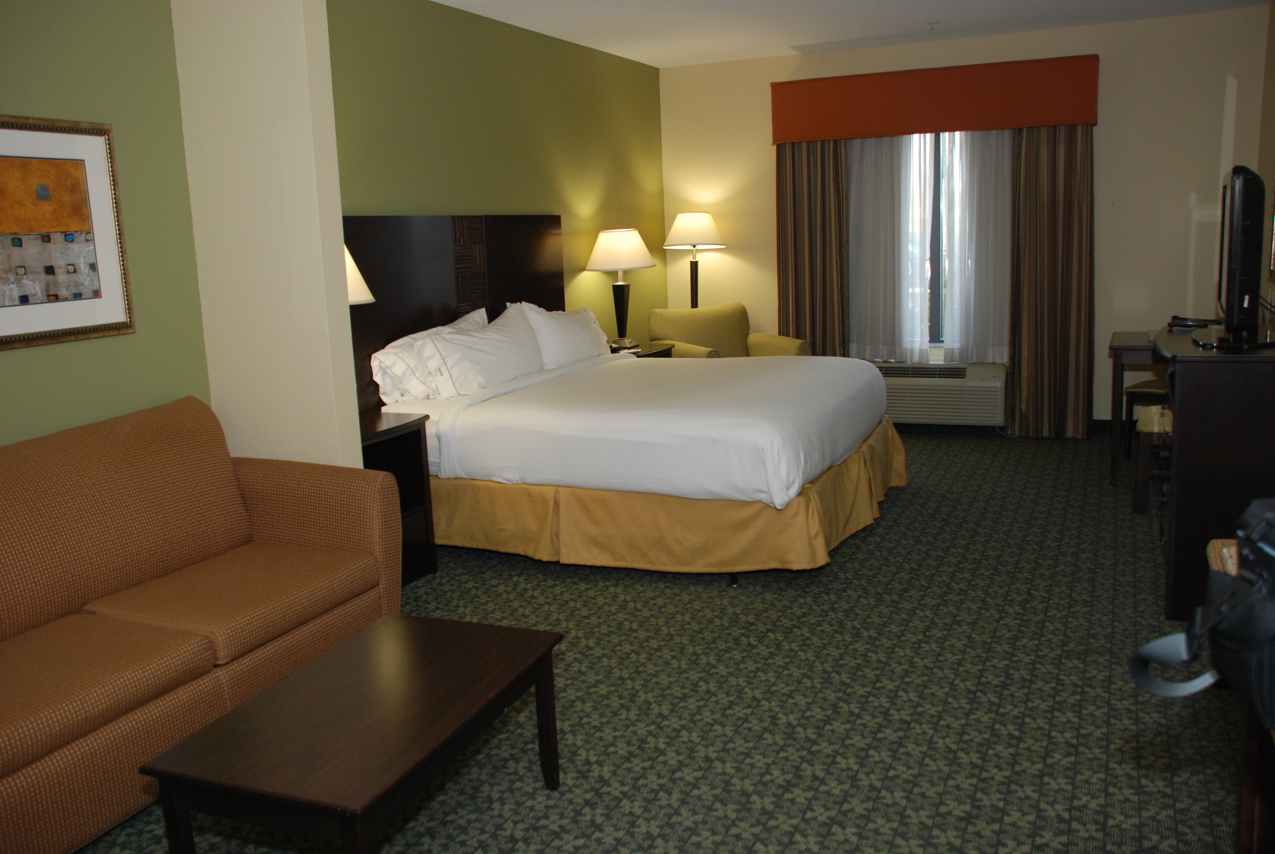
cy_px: 427
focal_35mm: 30
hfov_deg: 61.9
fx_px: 1064
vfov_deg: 43.7
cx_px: 638
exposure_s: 1/60
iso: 400
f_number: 4
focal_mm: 20
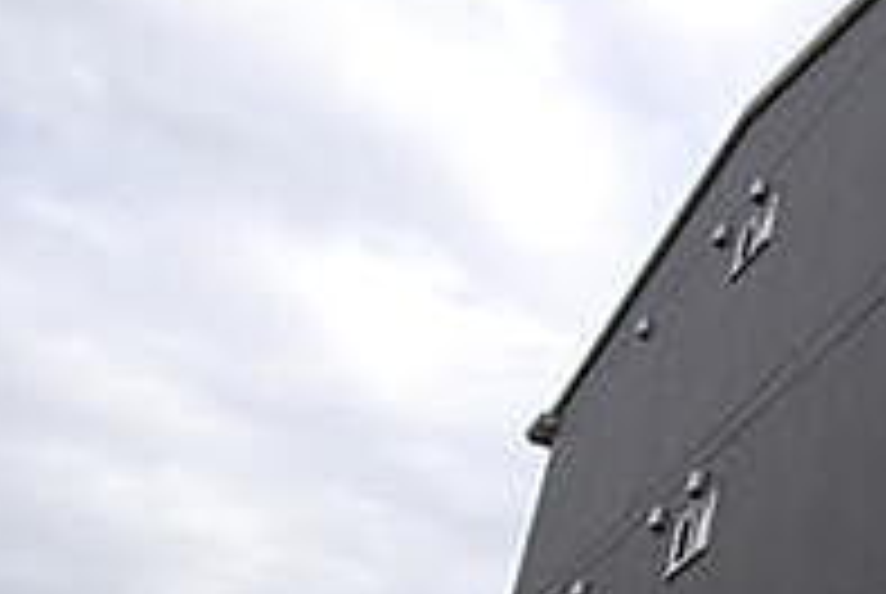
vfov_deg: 24.8
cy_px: 500
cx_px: 1331
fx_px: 1322
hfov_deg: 26.6
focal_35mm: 54
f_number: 7.1
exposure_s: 1/200
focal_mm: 11
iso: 100
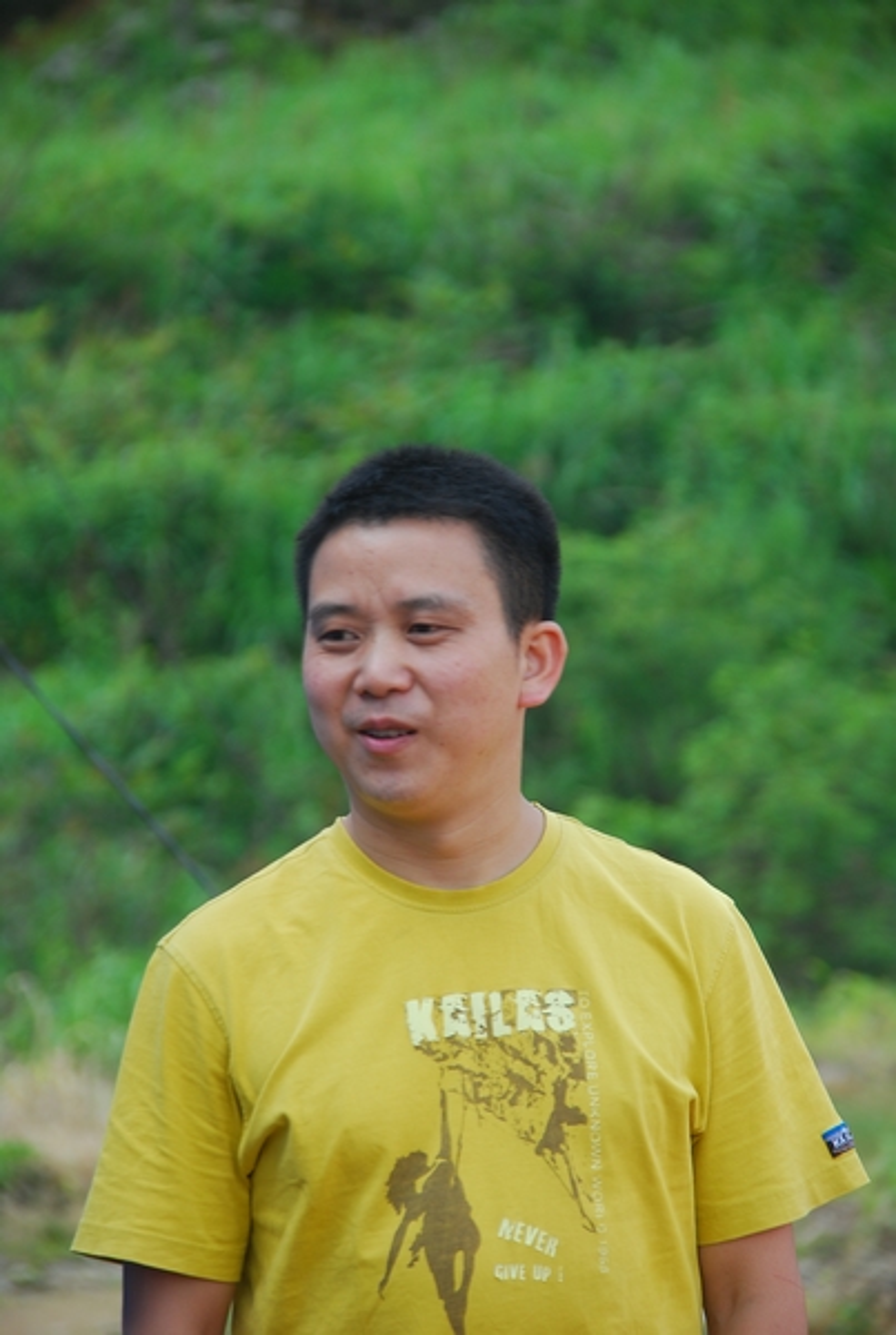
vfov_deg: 8.8
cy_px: 668
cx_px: 448
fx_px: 8635
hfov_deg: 5.9
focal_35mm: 232
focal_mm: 155
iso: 100
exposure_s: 1/80
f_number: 6.3
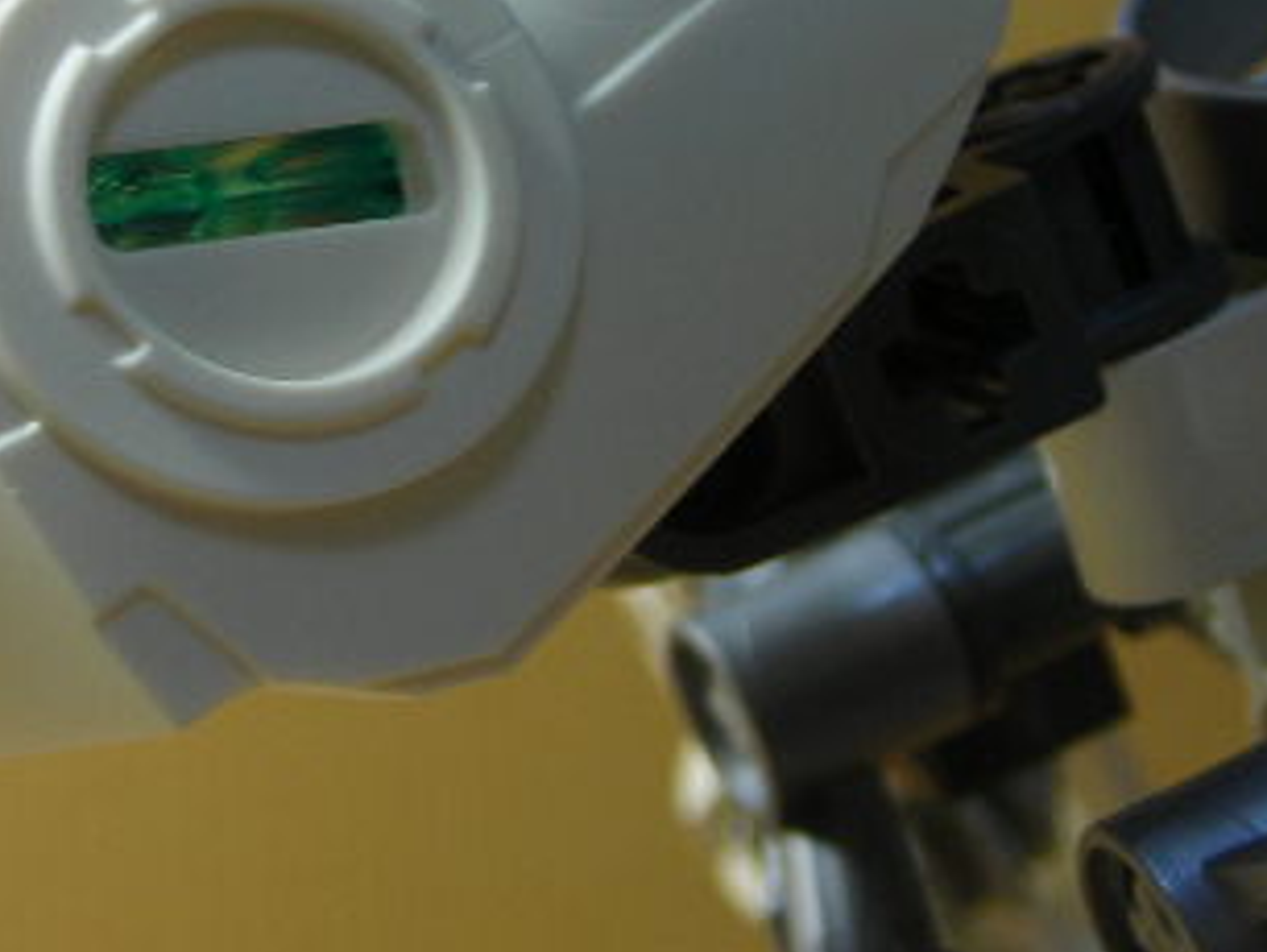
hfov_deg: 10.5
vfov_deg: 7.9
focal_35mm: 188
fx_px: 6886
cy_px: 157
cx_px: 323
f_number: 4.6
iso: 50
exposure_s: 1/5.5
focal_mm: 14.8
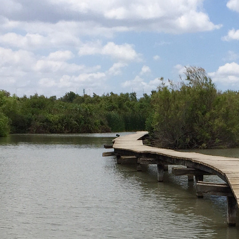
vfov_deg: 25.8
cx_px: 262
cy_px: 182
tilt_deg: -8.0
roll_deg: -3.1
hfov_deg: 24.4
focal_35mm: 66
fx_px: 516
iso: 32
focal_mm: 4.15
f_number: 2.2
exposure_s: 1/3597
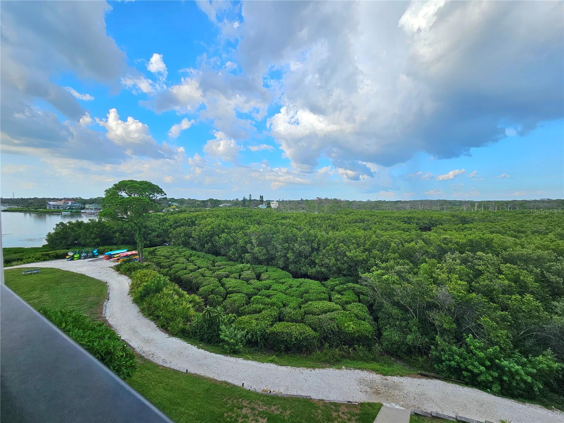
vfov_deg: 89.9
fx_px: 212
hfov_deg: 106.2
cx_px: 282
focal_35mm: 13
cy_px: 212
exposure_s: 1/1667
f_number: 2.2
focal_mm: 2.2
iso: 50
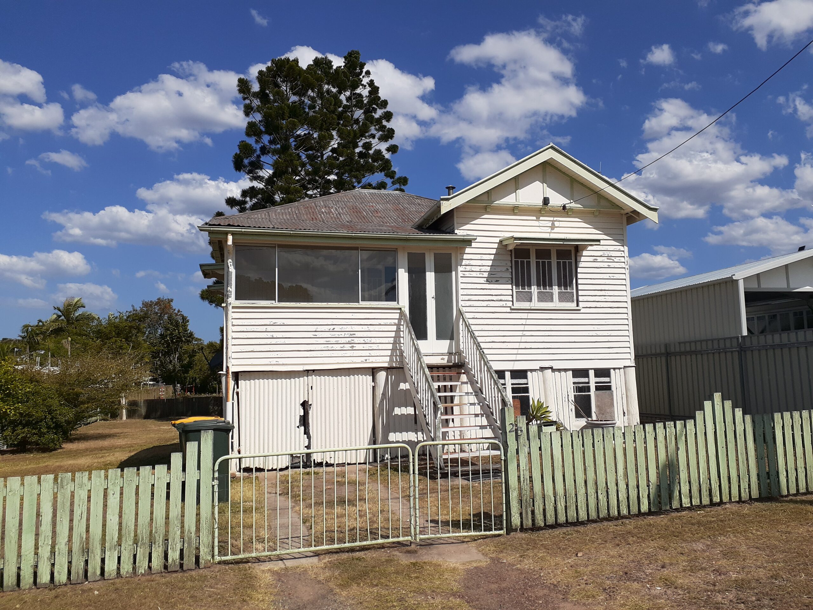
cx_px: 406
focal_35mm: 27
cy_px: 305
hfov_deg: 65.3
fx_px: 634
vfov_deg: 51.4
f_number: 1.9
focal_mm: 3.6
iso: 40
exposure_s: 1/3058
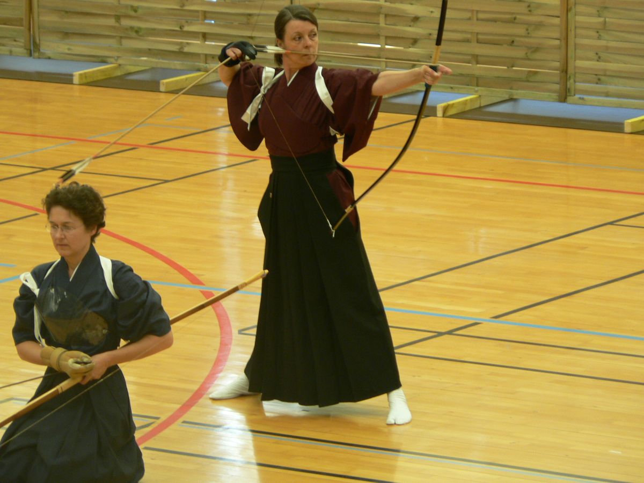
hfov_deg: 7.2
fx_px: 5153
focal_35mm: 277
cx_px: 322
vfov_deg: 5.4
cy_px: 242
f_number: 3.3
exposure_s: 1/20
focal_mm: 46.2
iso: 100
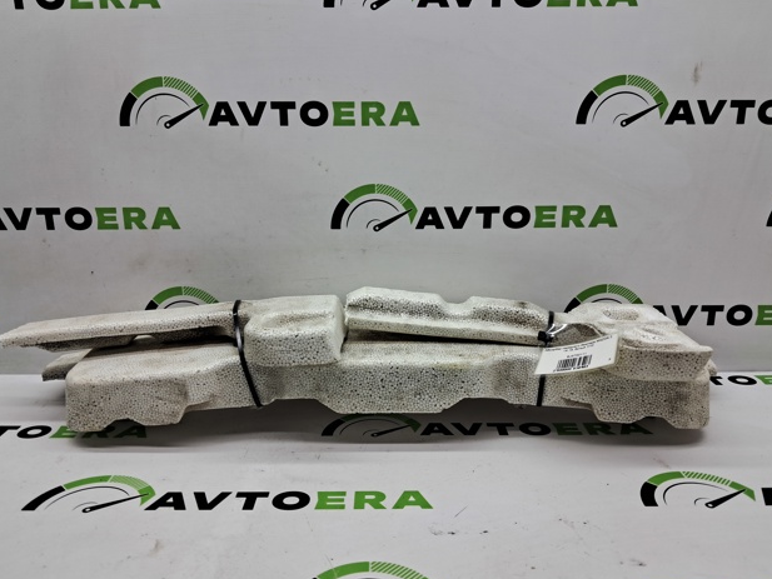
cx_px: 389
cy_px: 291
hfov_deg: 63.4
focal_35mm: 28
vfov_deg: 49.8
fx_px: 625
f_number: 1.8
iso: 50
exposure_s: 1/120
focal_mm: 4
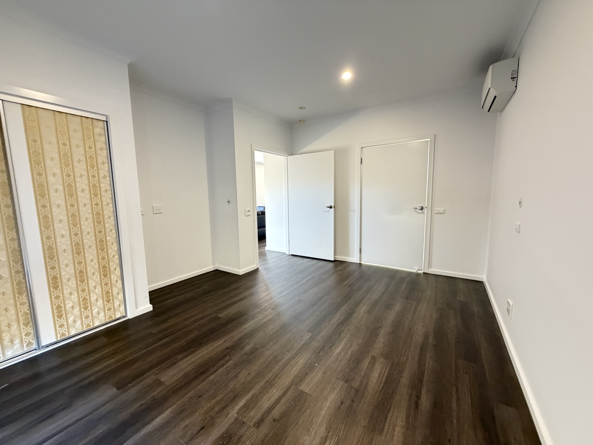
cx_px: 296
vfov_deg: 85.7
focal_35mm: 14
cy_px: 222
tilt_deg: -6.7
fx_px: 240
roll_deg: +1.6
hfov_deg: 102.1
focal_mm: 2.22
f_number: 2.2
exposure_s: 1/50
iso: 640
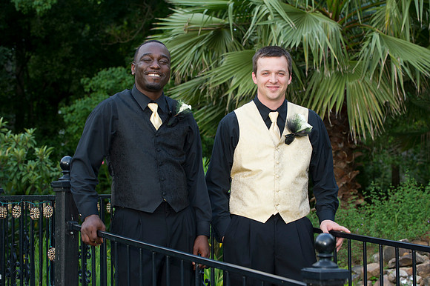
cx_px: 215
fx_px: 1170
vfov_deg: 13.9
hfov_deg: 20.8
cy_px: 143
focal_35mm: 98
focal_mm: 98
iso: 800
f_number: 5
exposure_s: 1/250
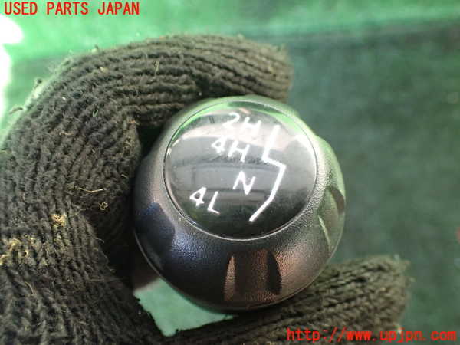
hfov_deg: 60.0
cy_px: 172
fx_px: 399
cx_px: 230
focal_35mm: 30
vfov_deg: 46.8
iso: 800
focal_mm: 5.4
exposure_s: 1/125
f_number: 2.3
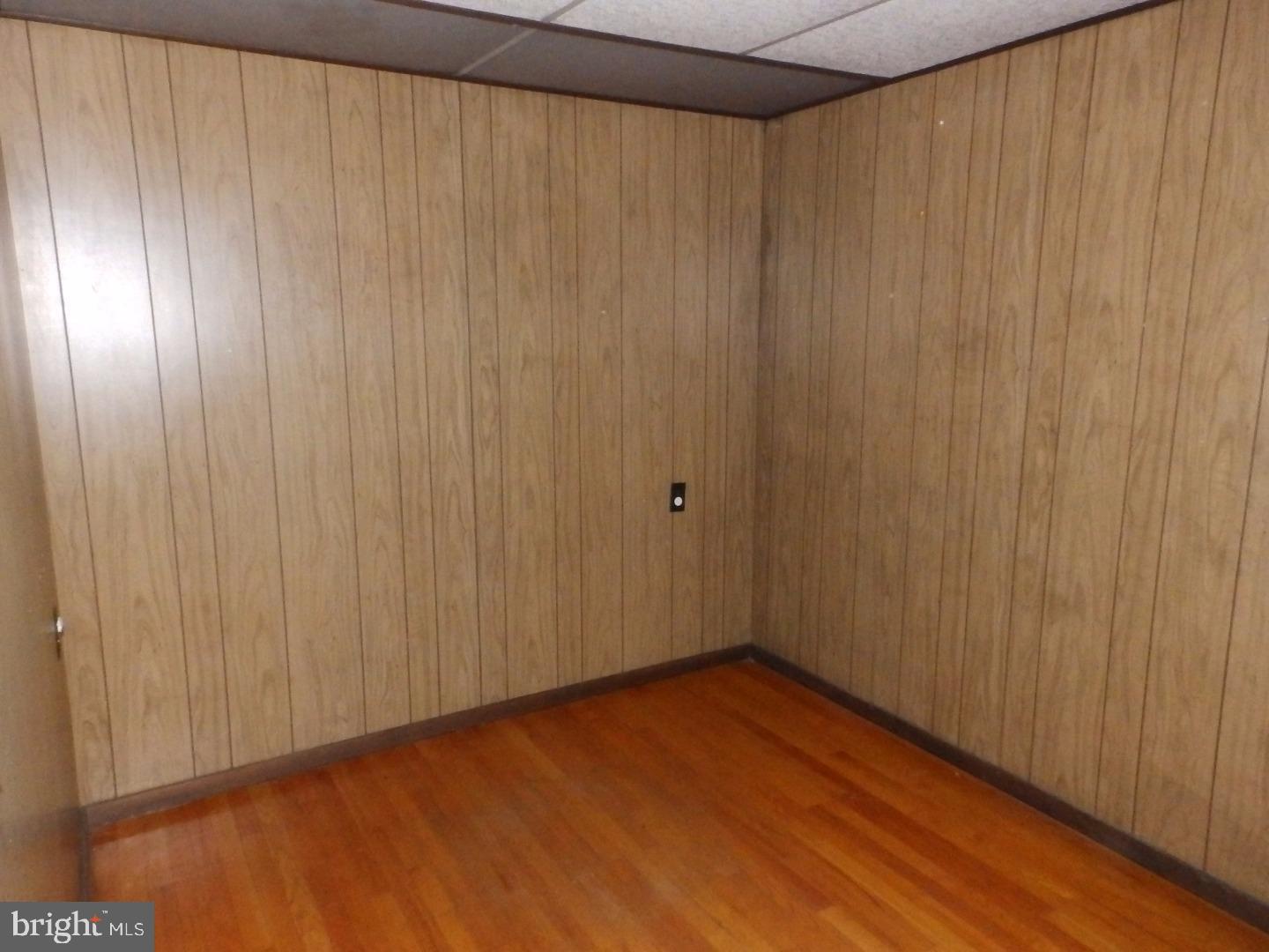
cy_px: 476
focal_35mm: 22
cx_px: 634
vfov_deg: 61.1
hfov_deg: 76.4
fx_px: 807
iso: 1250
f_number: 8.6
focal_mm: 4
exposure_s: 1/30
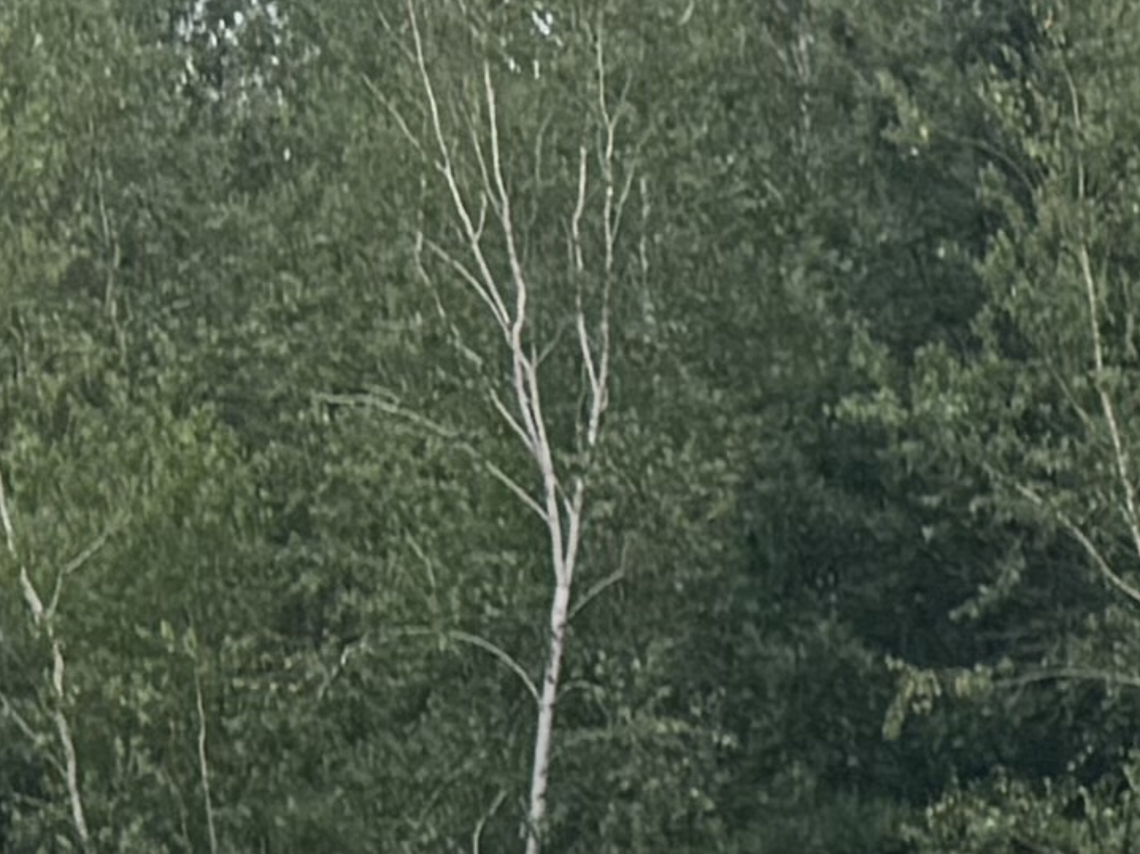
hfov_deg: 8.6
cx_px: 3382
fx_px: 6288
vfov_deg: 7.6
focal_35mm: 191
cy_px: 1346
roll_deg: -1.2
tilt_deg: -1.4
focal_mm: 6.76
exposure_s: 1/1261
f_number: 1.78
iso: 80
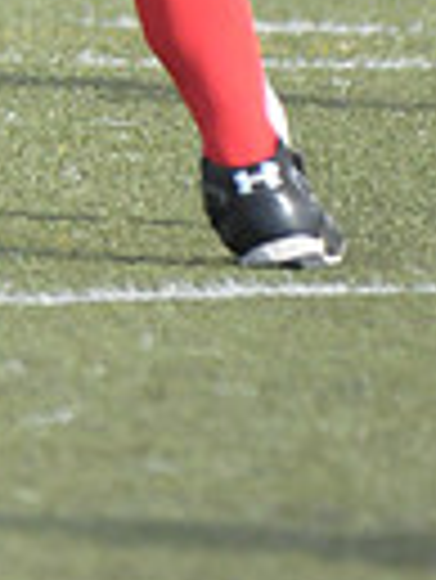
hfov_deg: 0.8
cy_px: -602
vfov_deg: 1.0
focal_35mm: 1938
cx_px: -353
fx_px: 32493
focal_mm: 300
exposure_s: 1/6400
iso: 1600
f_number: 4
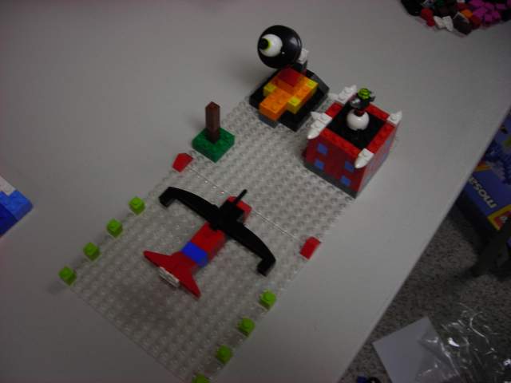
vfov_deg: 37.7
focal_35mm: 38
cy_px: 192
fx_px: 561
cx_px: 256
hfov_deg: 49.0
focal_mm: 6.3
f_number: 3.2
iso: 50
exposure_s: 1/13.4
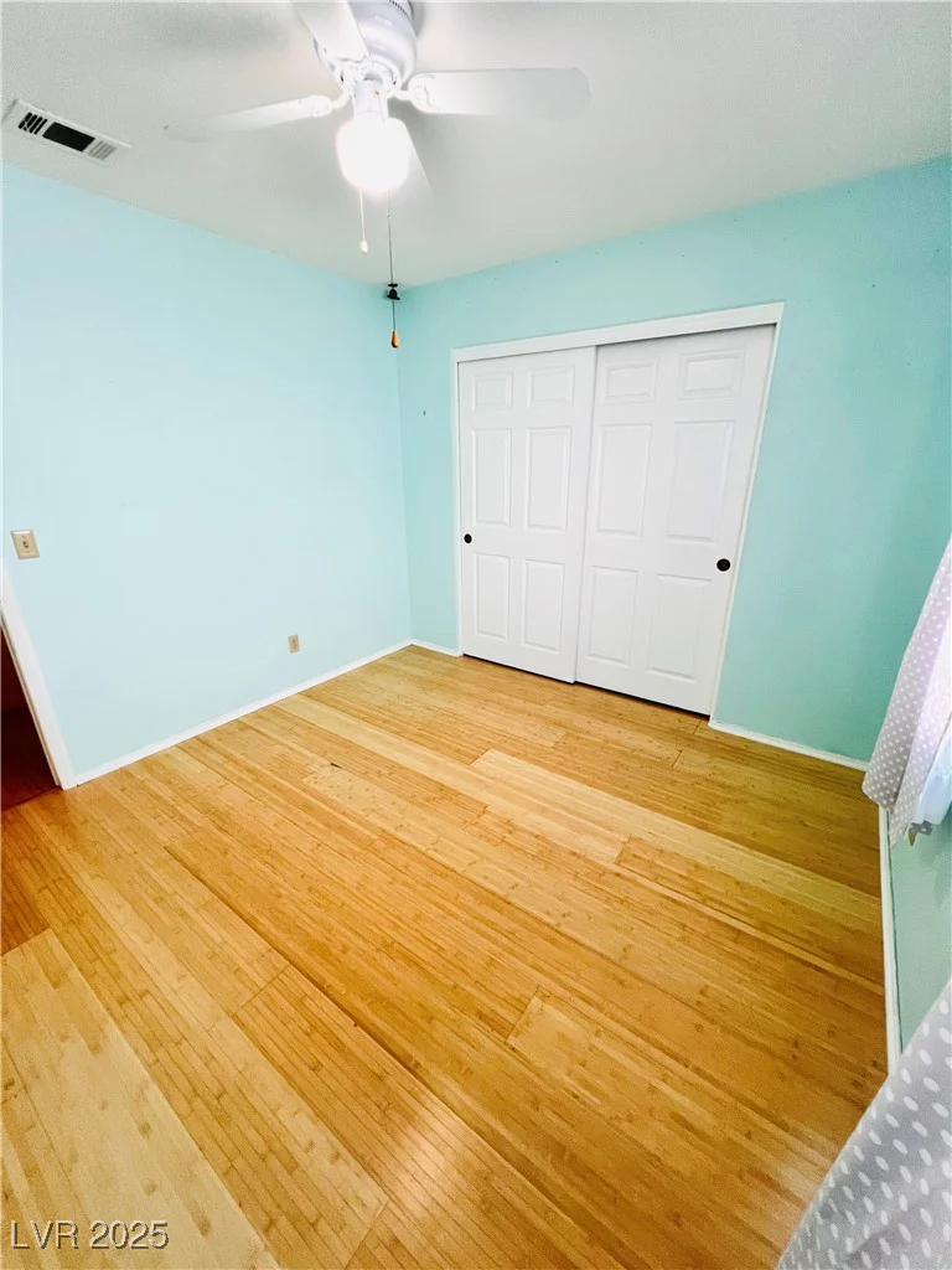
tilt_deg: -19.9
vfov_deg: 106.2
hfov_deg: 89.9
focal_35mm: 13
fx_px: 477
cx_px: 476
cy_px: 635
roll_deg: +0.5
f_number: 1.8
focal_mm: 1.57
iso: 160
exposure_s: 1/120
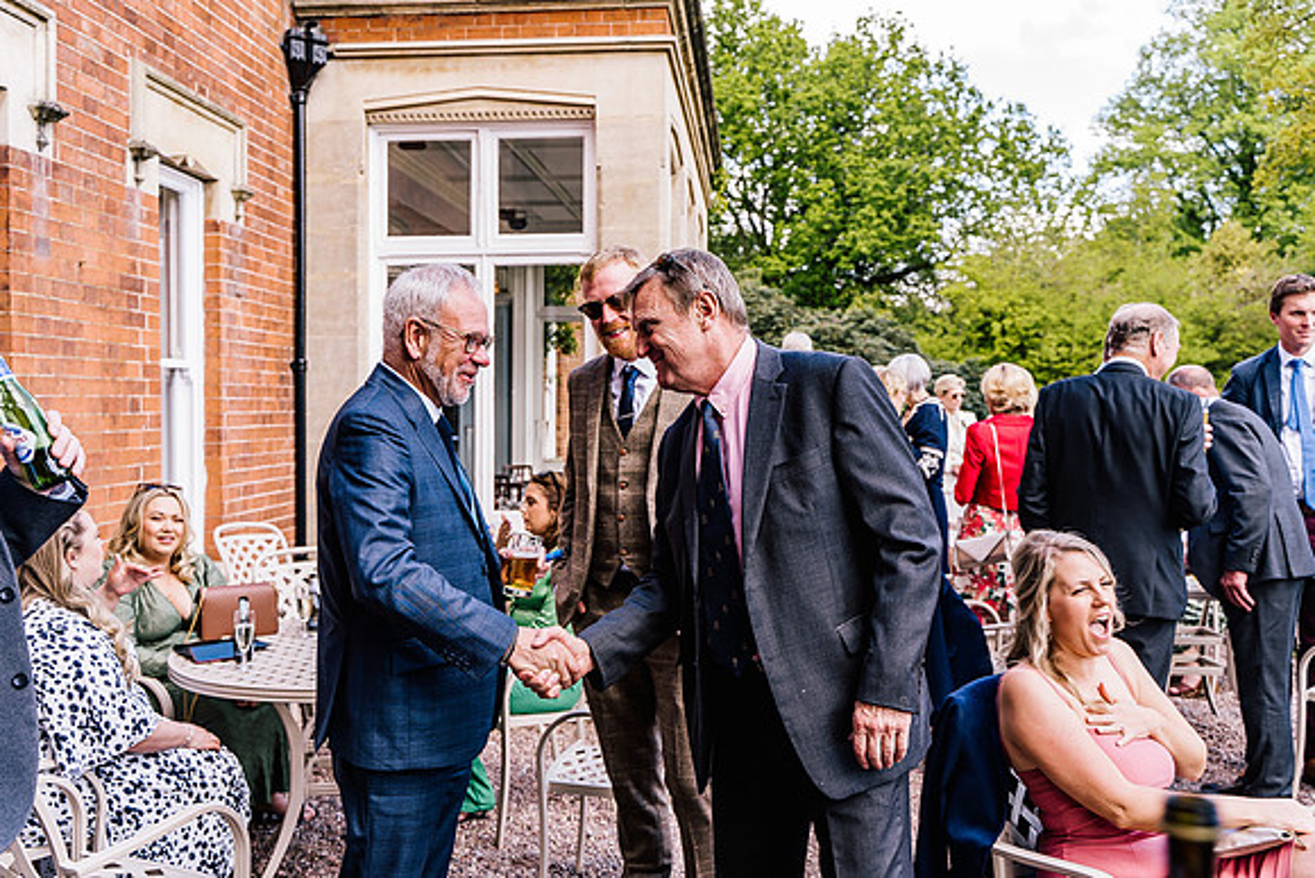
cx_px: 658
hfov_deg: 58.7
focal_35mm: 32
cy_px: 439
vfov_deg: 41.1
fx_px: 1169
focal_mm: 32
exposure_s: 1/160
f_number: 4
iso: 160
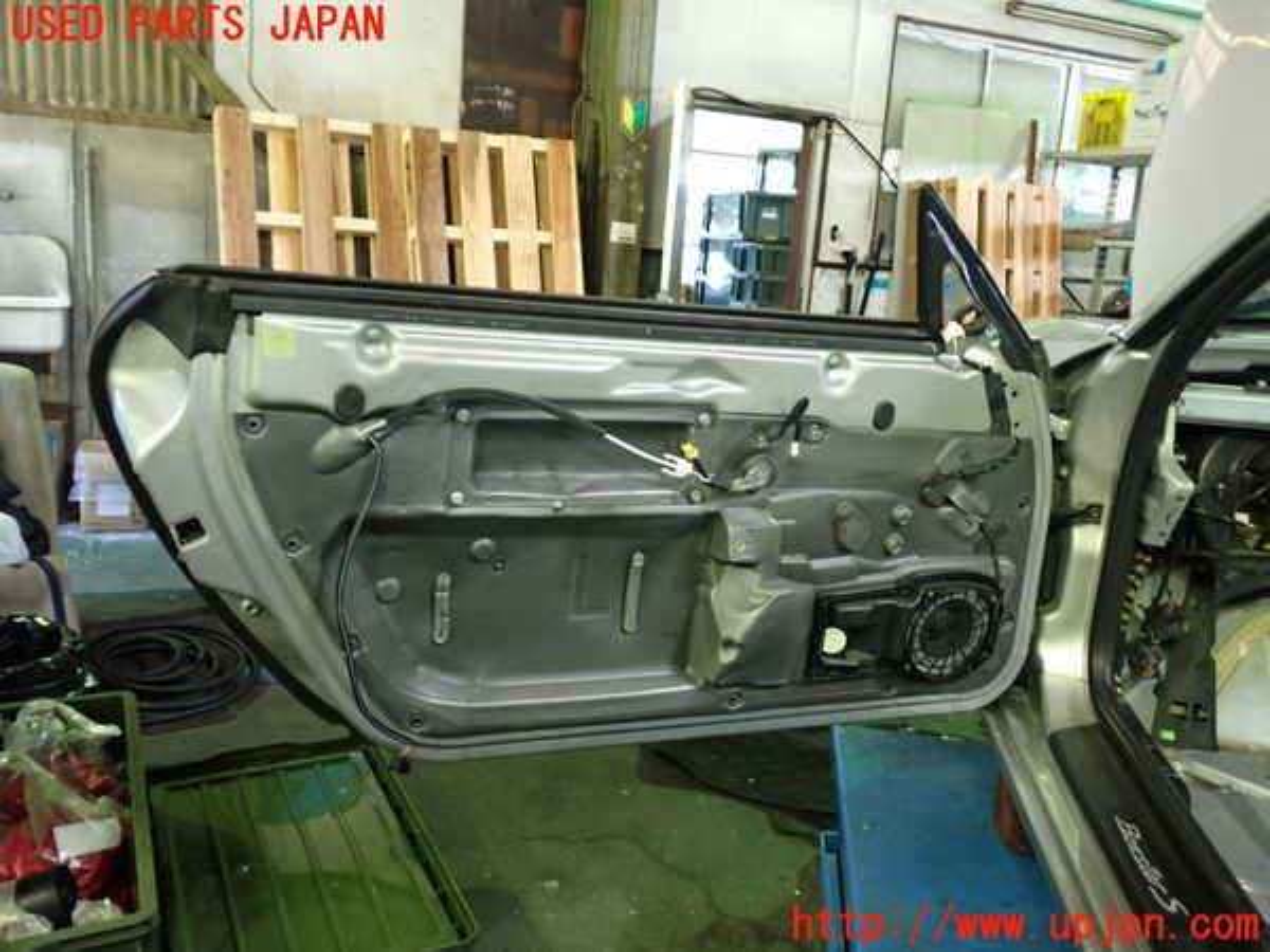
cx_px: 635
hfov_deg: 60.0
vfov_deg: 46.8
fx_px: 1101
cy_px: 476
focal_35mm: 30
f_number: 2.3
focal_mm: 5.4
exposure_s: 1/30
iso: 400
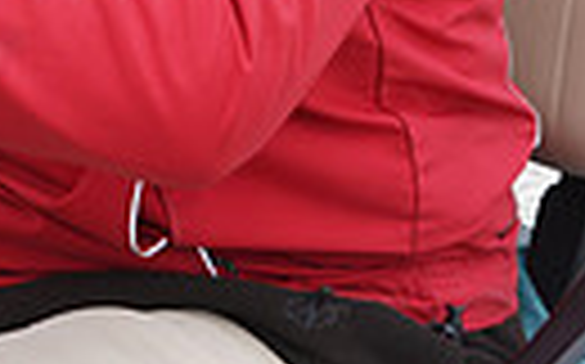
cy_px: -348
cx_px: -171
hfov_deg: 9.6
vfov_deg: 6.0
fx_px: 3409
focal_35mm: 214
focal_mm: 47
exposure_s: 1/80
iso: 160
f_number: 5.6
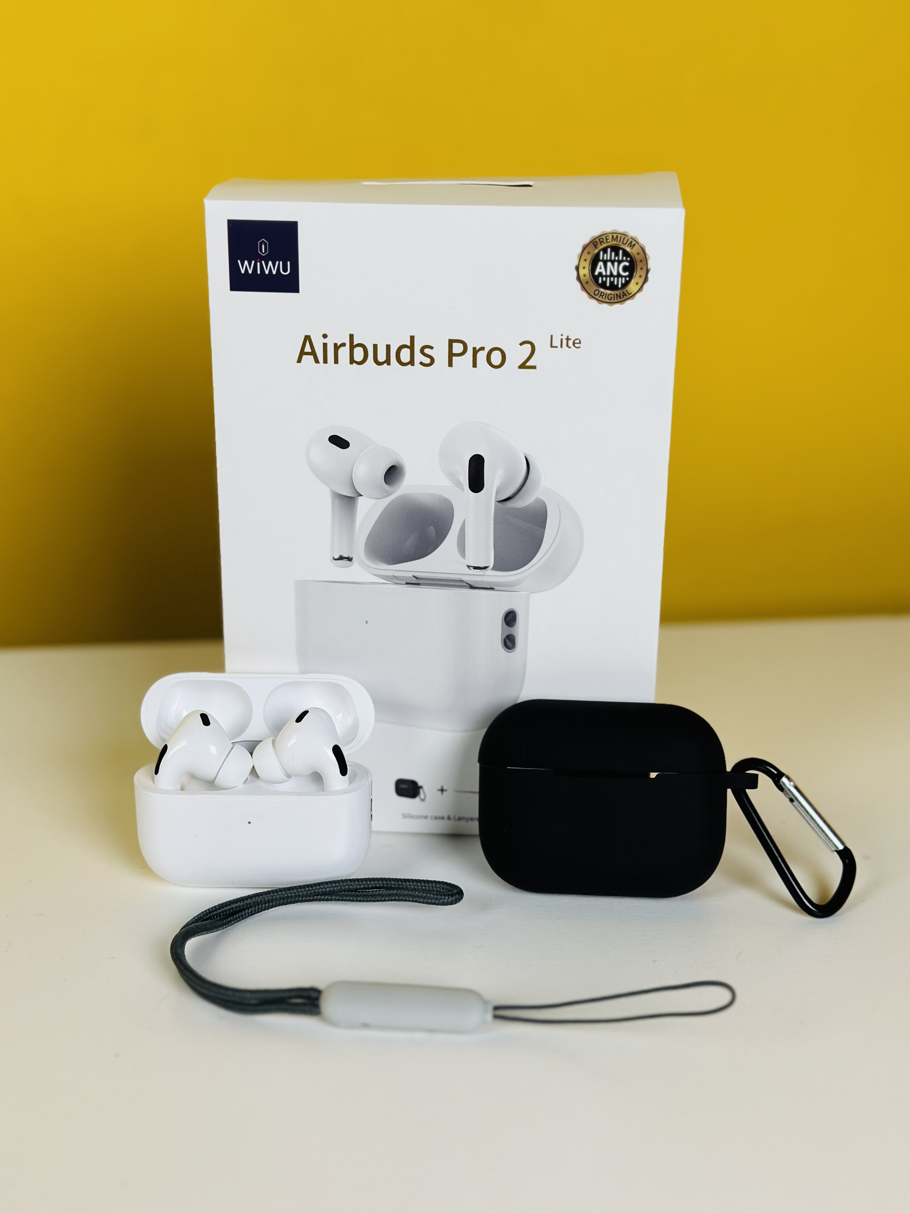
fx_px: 1682
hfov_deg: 30.3
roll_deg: -0.3
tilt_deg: -21.0
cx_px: 455
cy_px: 606
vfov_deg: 39.7
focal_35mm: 48
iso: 125
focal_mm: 6.86
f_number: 1.78
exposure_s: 1/101
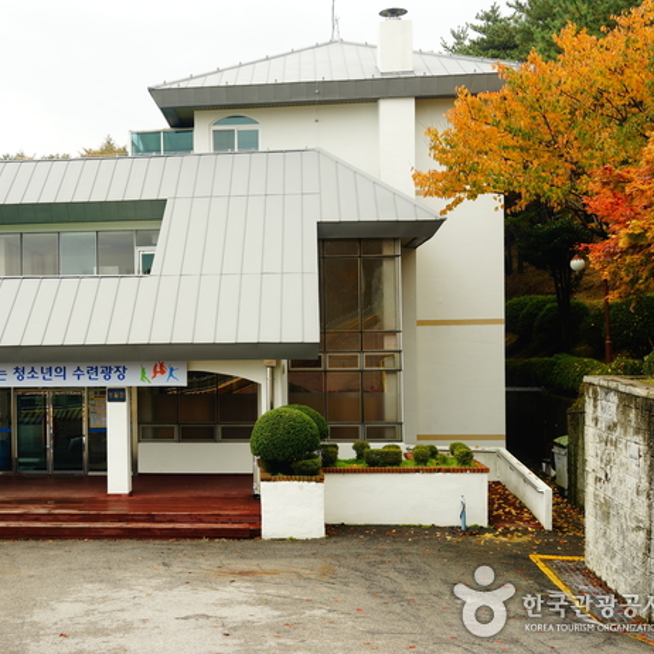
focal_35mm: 45
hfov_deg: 36.9
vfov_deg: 37.6
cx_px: 192
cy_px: 327
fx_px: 962
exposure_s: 1/200
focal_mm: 35
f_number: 5
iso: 400
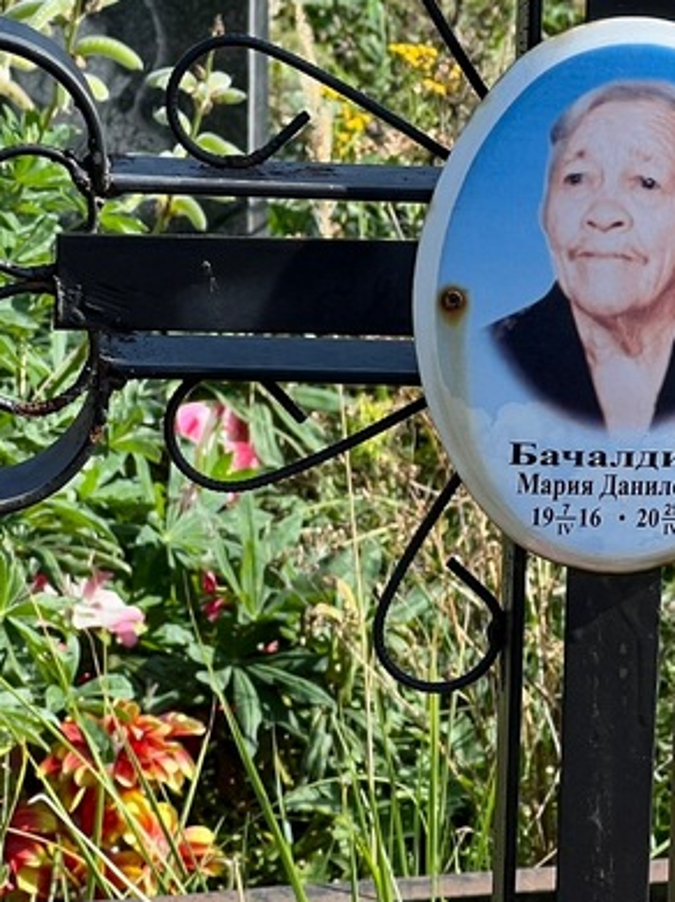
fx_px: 4112
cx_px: 652
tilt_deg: -14.3
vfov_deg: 12.5
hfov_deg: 9.3
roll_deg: +0.9
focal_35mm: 158
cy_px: 224
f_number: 2.8
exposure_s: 1/320
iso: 32
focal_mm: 9
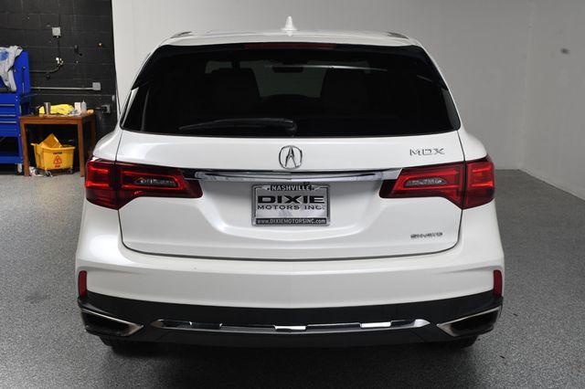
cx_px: 292
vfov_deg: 29.8
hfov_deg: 43.6
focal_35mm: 45
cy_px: 194
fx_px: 731
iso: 100
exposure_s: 1/160
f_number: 13
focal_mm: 30
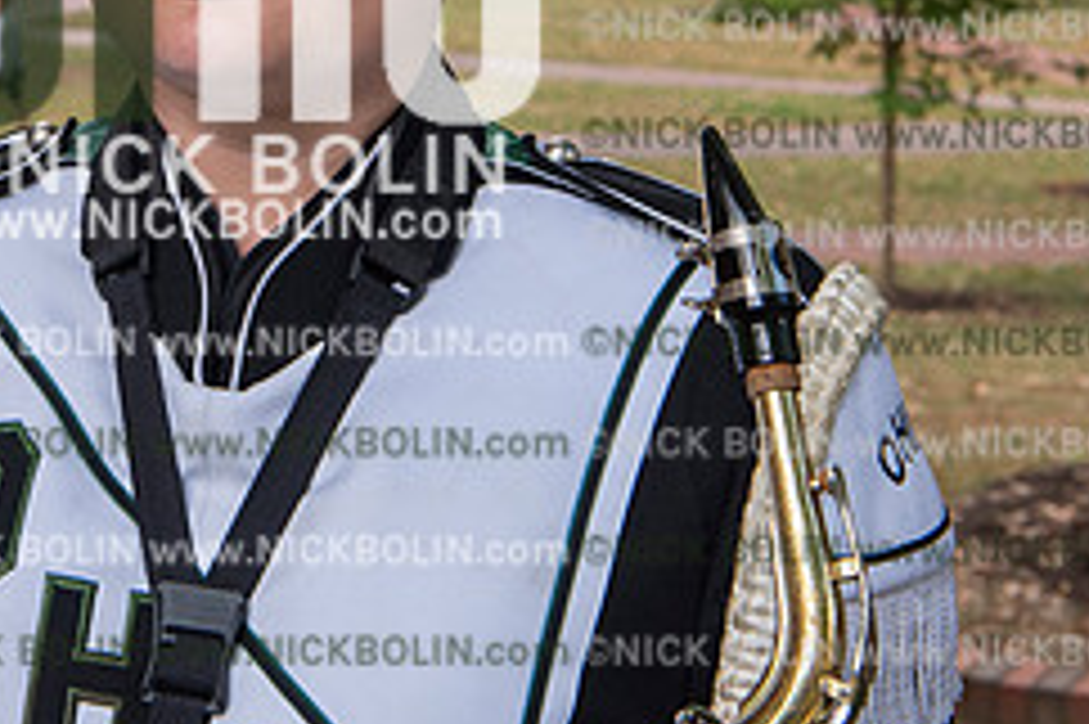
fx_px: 3627
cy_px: 29
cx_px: 220
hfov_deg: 16.9
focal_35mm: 120
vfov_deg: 11.3
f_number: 9
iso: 500
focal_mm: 50
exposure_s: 1/100
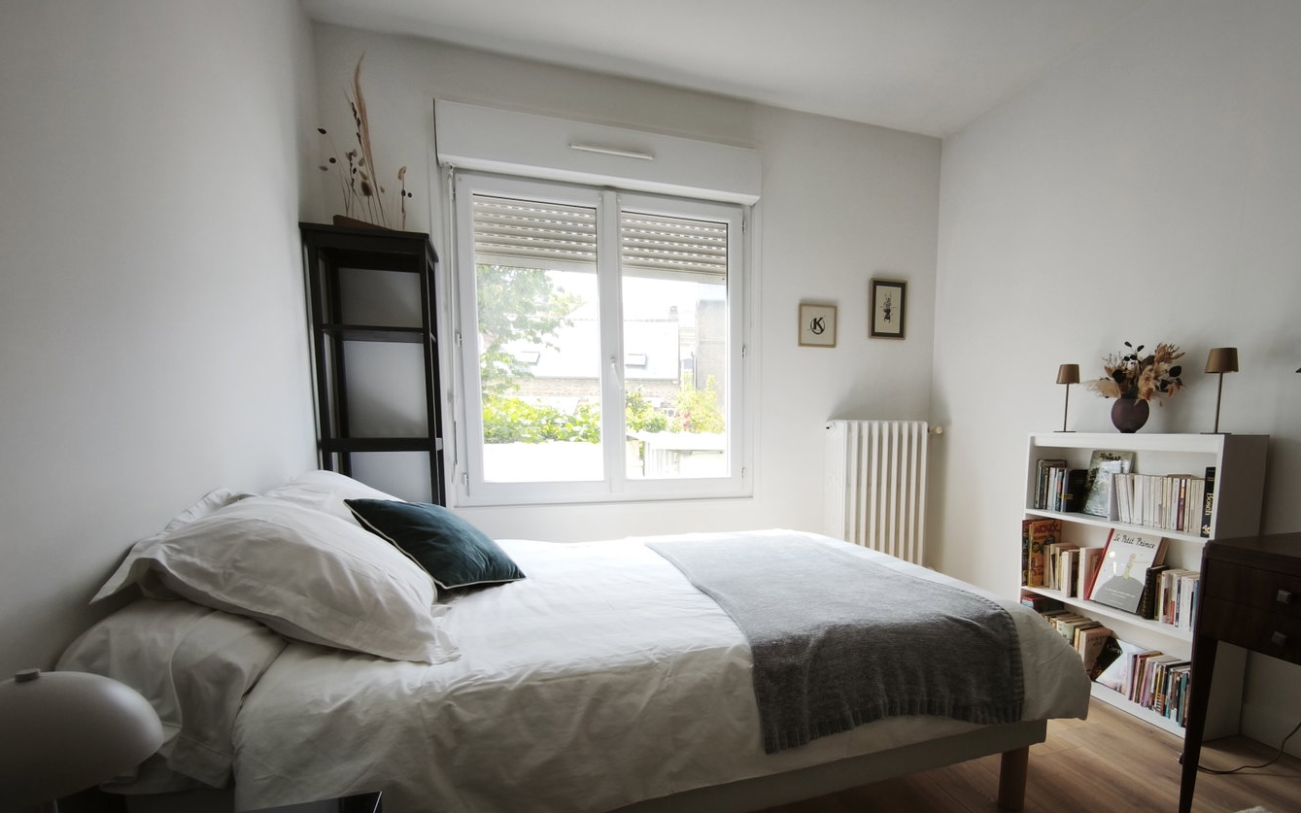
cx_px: 748
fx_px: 674
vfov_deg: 61.4
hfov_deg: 87.4
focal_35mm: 19
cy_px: 507
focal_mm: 1.91
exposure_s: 1/103
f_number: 2.2
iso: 50
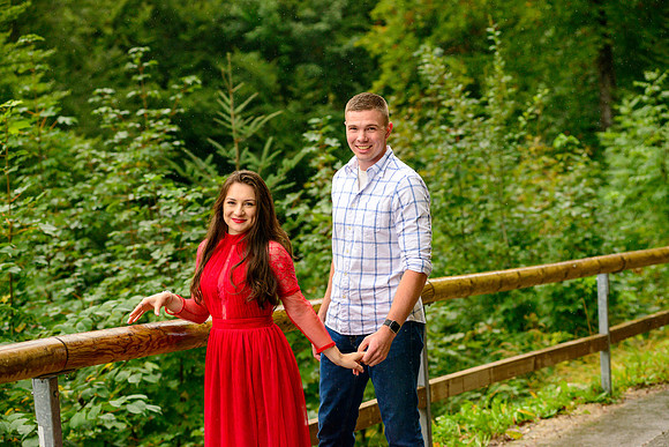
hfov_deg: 20.4
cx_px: 334
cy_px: 224
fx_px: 1859
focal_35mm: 100
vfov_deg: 13.7
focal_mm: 100
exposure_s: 1/1600
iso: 800
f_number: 4.5
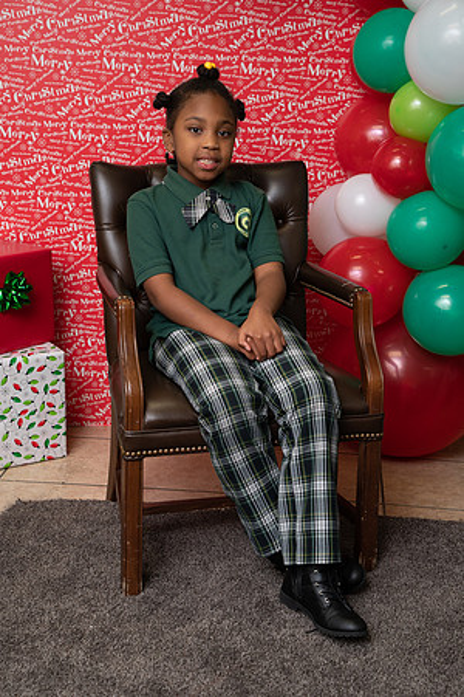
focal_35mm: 56
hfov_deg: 24.2
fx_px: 1083
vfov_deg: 35.6
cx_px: 232
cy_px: 348
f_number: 5
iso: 400
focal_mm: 56
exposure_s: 1/80
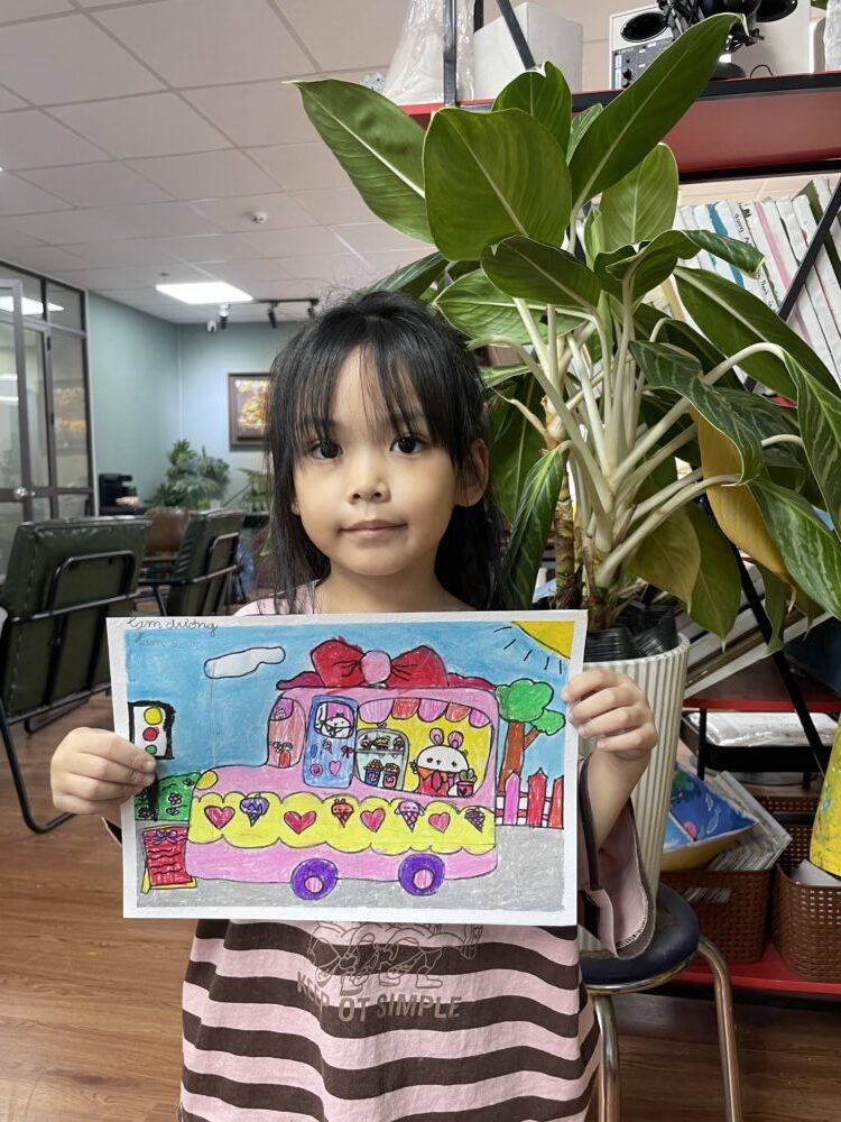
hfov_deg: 53.1
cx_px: 420
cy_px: 561
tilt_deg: -5.0
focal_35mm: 26
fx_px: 842
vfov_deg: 67.3
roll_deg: +0.6
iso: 80
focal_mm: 4.2
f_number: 1.6
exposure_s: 1/50
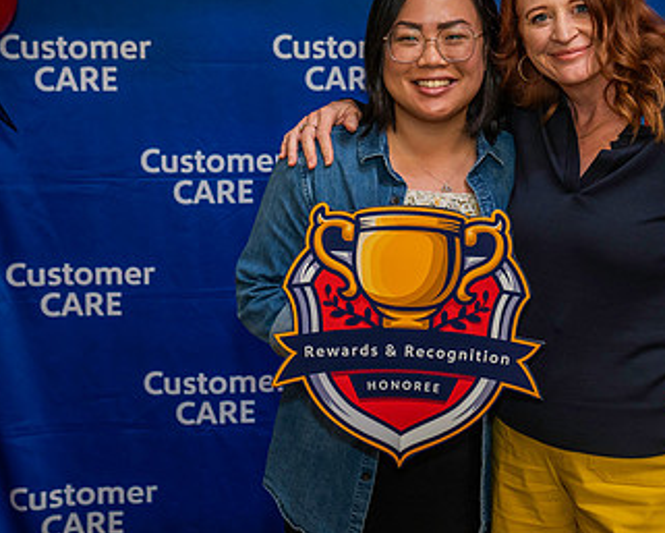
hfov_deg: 25.1
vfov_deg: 20.3
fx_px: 1477
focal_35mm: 75
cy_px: 157
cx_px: 501
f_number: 4
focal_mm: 43
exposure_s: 1/160
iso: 1250
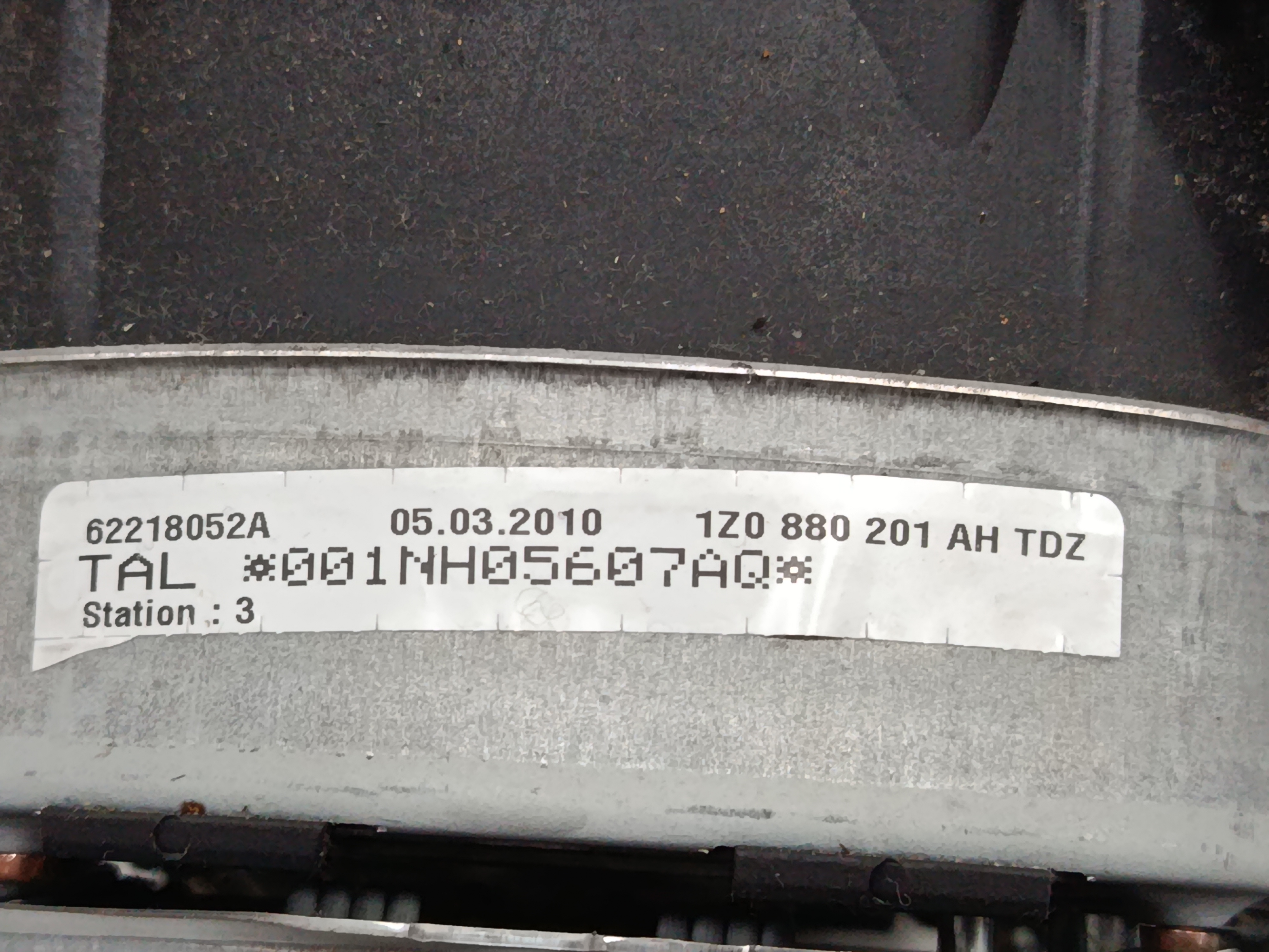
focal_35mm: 68
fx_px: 2493
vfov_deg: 21.6
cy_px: 476
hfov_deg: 28.6
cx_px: 634
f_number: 1.7
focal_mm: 5.24
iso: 658
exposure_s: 1/50
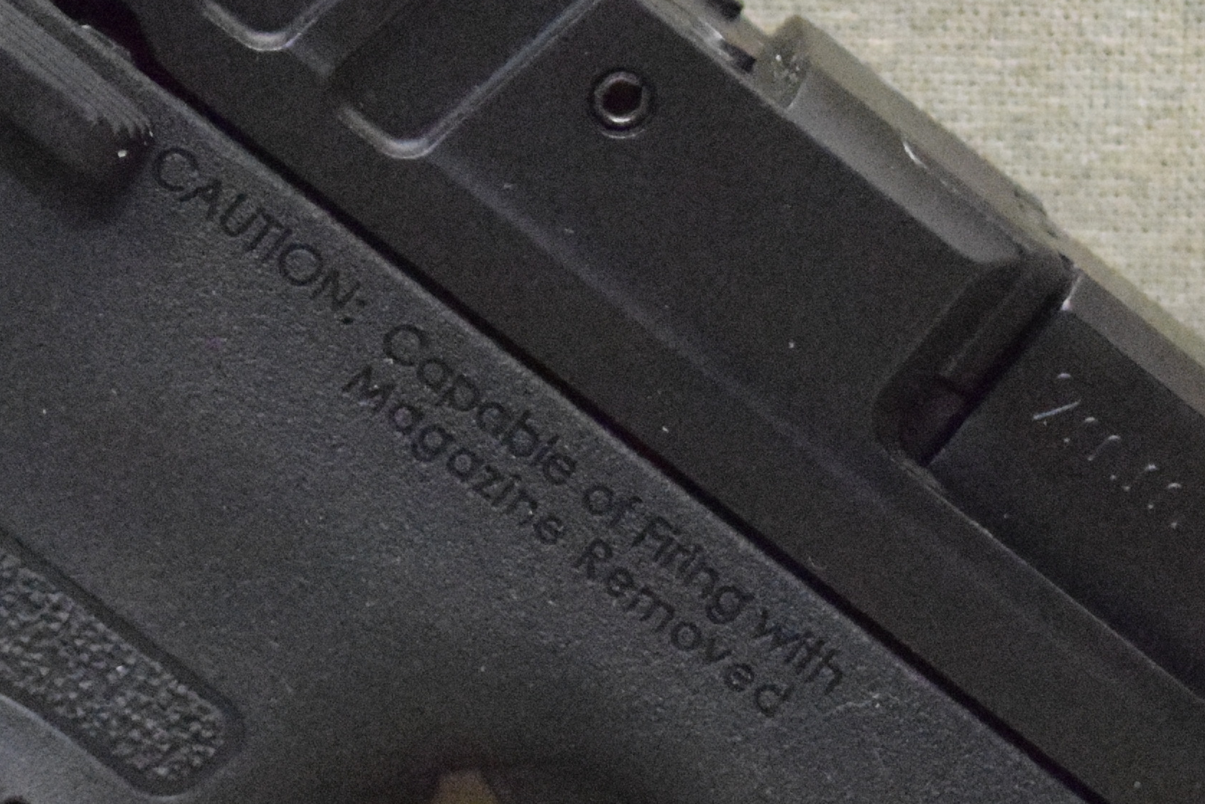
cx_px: 234
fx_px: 6829
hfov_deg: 10.1
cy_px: 495
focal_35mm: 204
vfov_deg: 6.7
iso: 12800
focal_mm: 38
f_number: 5
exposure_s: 1/1600
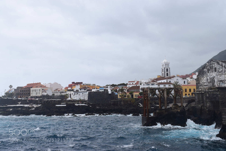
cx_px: 113
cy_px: 76
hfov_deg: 45.0
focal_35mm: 44
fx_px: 273
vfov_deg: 30.8
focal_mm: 29
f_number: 11
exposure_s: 1/400
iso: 400
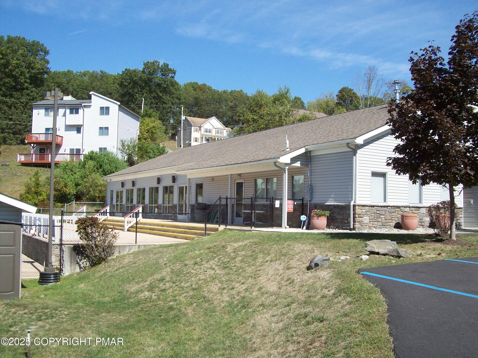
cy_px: 179
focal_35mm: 36
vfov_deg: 39.7
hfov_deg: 51.4
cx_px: 239
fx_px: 497
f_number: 4.8
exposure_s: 1/418
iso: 80
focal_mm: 6
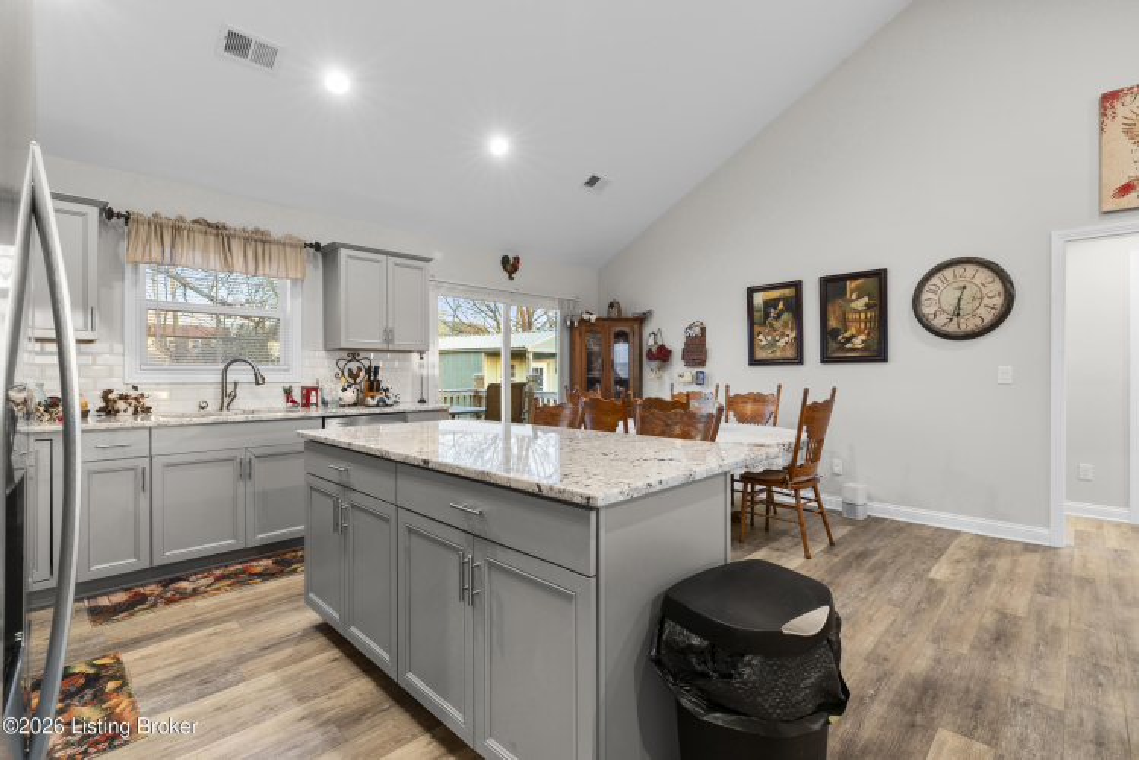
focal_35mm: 16
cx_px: 570
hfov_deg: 96.7
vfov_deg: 73.8
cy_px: 380
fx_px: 506
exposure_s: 1.6
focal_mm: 16
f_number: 11
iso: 400
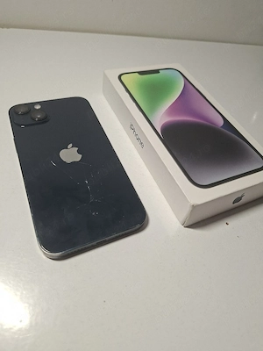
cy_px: 176
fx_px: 233
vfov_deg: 73.9
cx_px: 132
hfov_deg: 58.9
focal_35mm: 23
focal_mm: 5.54
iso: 64
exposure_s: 1/100
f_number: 1.8
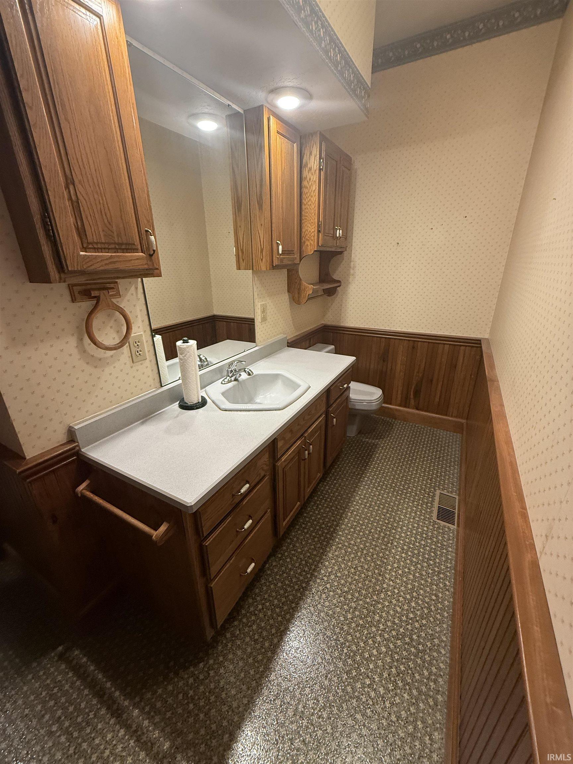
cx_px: 286
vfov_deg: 102.1
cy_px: 382
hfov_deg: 85.7
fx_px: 309
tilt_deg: -23.4
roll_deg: +0.9
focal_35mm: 14
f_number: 2.2
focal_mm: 2.22
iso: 250
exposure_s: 1/60
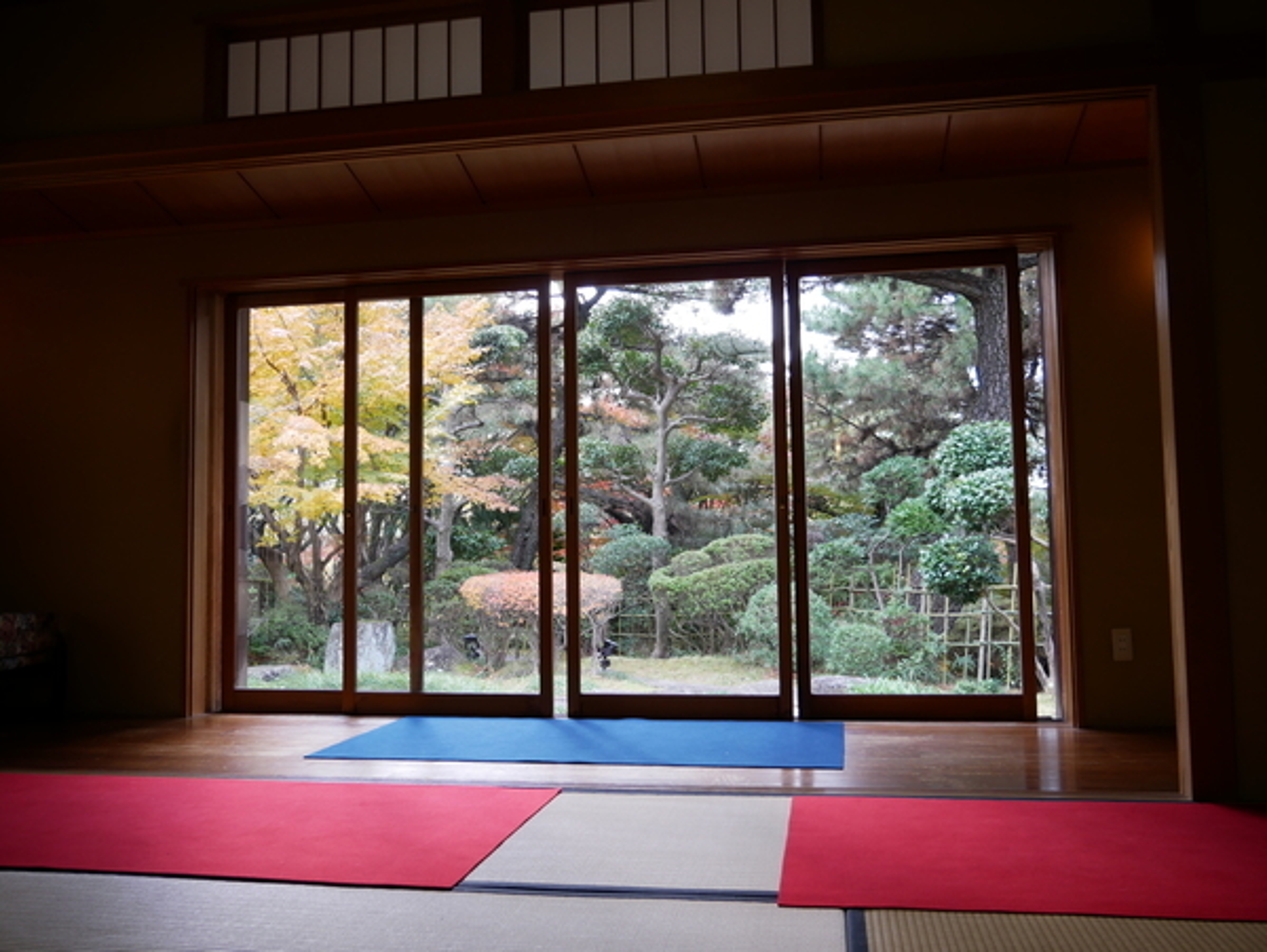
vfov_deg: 46.9
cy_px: 476
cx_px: 634
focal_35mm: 30
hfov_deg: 59.9
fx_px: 1099
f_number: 3.7
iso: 250
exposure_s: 1/60
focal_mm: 15
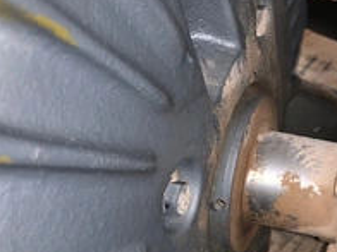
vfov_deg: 26.9
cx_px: 313
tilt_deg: -56.5
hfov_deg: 33.9
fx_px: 516
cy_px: 206
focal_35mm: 53
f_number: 1.8
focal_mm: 4.25
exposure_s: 1/4
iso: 32
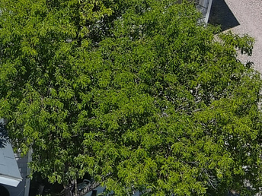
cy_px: 2
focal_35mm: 166
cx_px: -175
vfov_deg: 8.9
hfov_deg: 11.2
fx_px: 1256
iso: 100
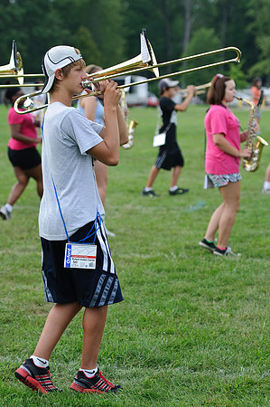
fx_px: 1353
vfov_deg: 17.1
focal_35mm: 120
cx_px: 135
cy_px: 204
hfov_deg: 11.4
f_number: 2.8
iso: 200
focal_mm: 80
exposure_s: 1/500
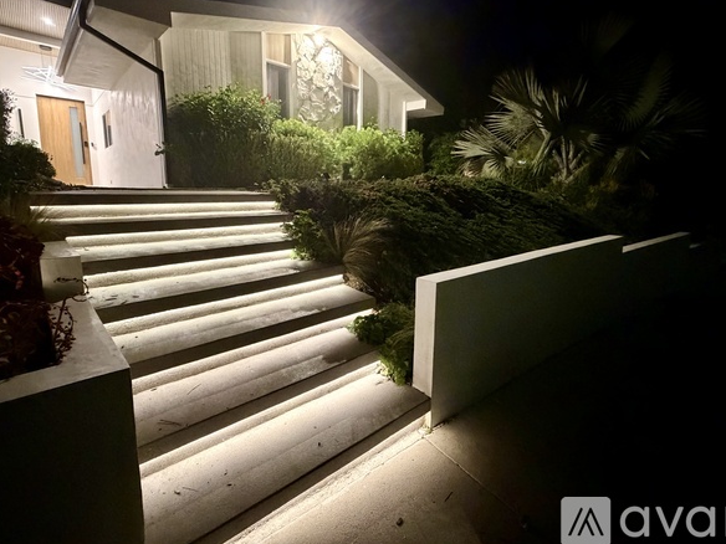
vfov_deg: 77.7
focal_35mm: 16
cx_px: 347
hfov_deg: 94.4
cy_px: 236
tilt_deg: -7.9
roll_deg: -0.2
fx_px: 336
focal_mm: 2.22
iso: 1250
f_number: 2.2
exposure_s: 1/40
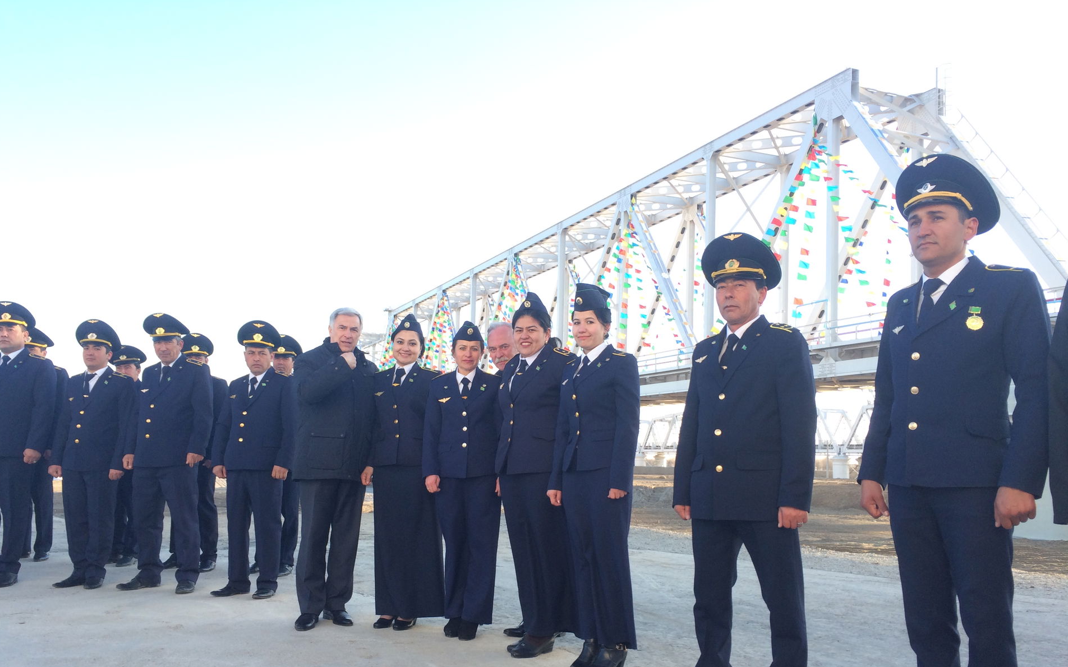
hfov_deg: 61.2
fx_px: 902
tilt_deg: +3.0
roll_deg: -0.6
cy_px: 397
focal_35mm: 31
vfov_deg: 40.4
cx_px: 530
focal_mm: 4.15
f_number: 2.2
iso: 32
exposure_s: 1/225
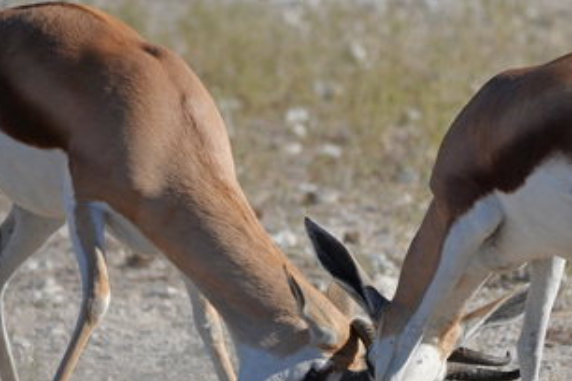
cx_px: 348
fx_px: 16364
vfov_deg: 1.3
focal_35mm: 1030
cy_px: 249
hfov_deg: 2.0
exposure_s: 1/1250
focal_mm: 180.69
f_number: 4
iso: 125
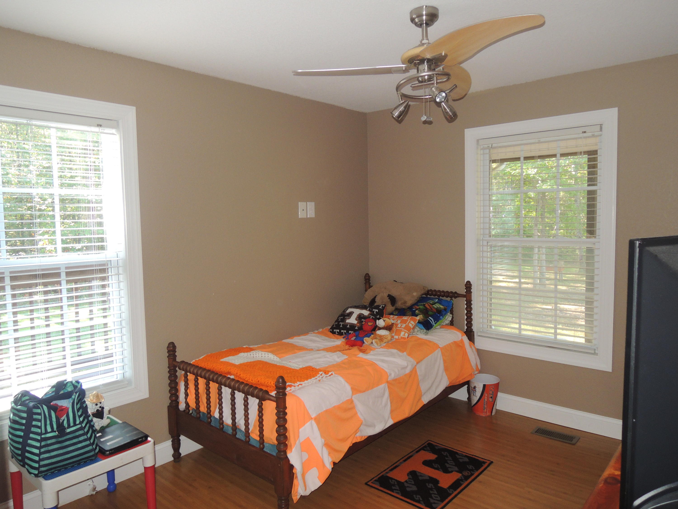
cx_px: 339
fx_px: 470
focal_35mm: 24
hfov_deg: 71.6
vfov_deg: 56.8
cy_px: 254
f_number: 2.8
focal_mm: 4.3
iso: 250
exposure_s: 1/30
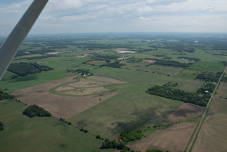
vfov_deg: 46.4
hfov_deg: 65.5
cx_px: 114
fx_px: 177
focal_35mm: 28
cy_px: 76
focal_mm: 24
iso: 500
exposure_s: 1/2000
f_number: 9
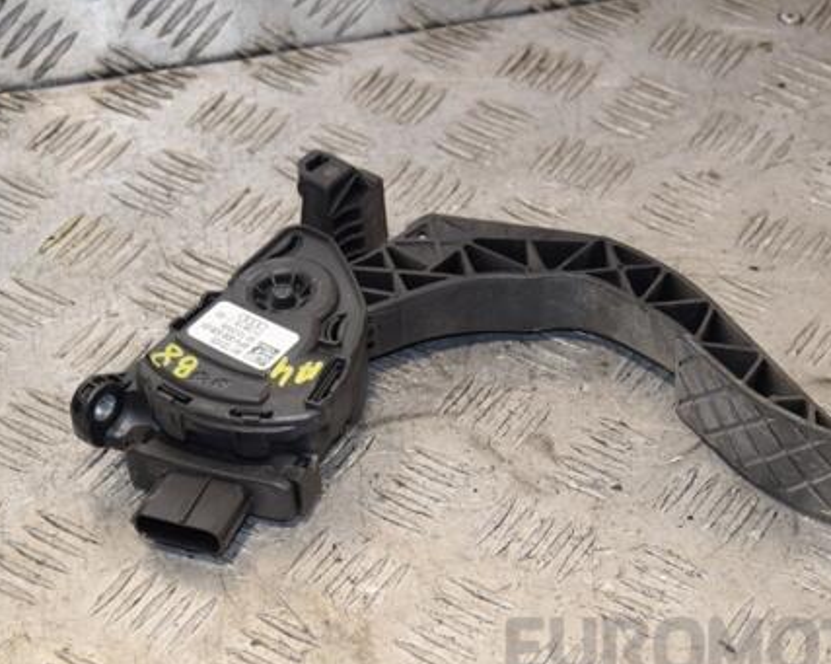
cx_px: 469
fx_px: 2433
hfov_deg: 19.4
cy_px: 387
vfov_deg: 15.5
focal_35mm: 99
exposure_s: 1/200
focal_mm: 50
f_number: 7.1
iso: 800
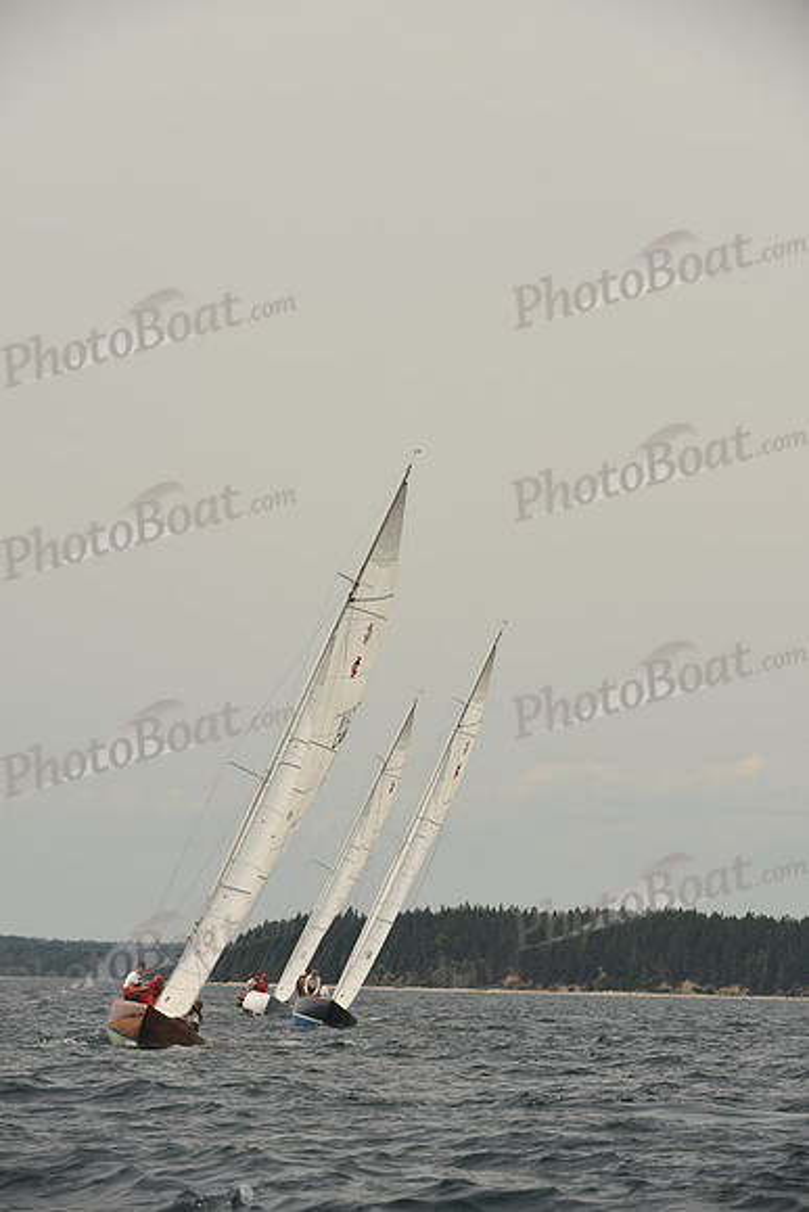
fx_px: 6737
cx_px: 404
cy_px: 606
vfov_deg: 10.3
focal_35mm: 200
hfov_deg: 6.9
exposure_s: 1/1000
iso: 250
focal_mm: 200
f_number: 8
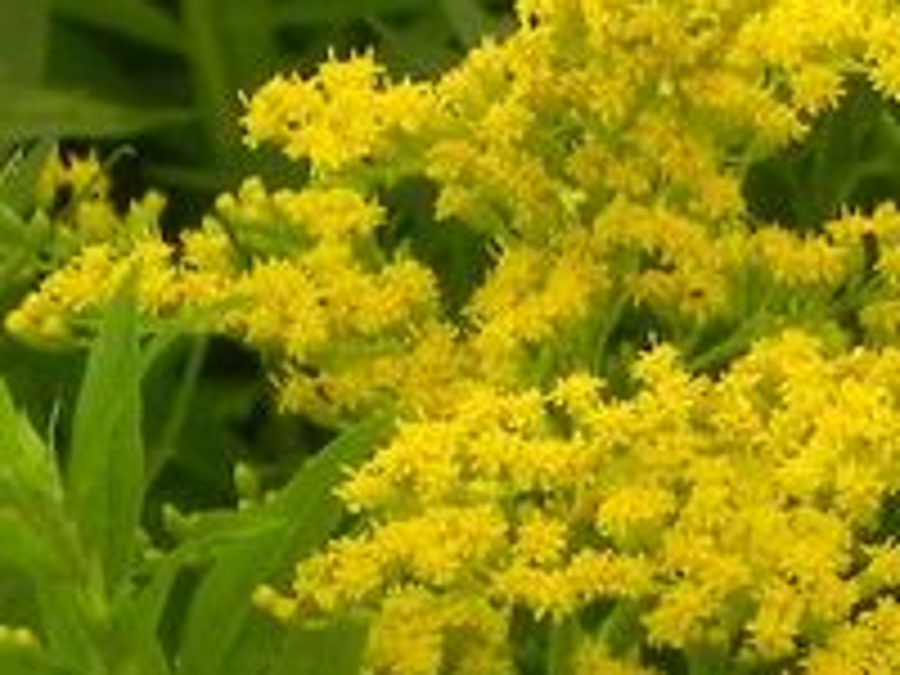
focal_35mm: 560
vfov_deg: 2.7
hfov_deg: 3.5
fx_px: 14560
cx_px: 1861
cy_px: -90
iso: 160
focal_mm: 18.8
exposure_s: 1/500
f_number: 4.5
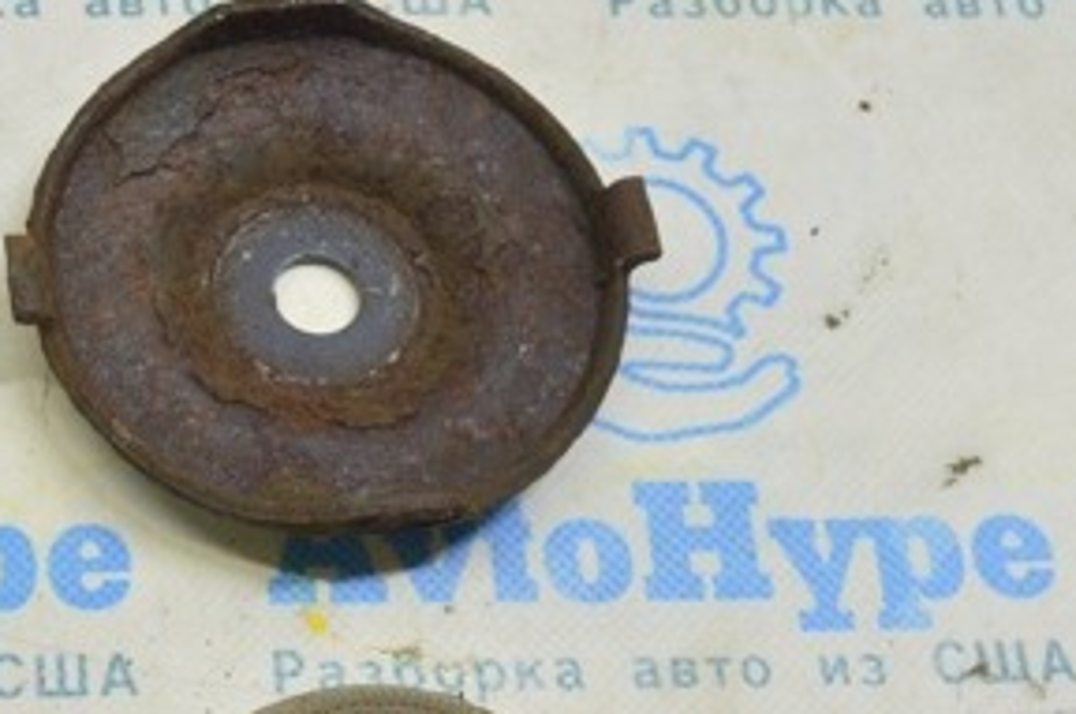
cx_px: -64
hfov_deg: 24.0
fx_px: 2387
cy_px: 619
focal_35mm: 80
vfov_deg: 16.8
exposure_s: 1/20
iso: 400
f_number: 5.6
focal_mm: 24
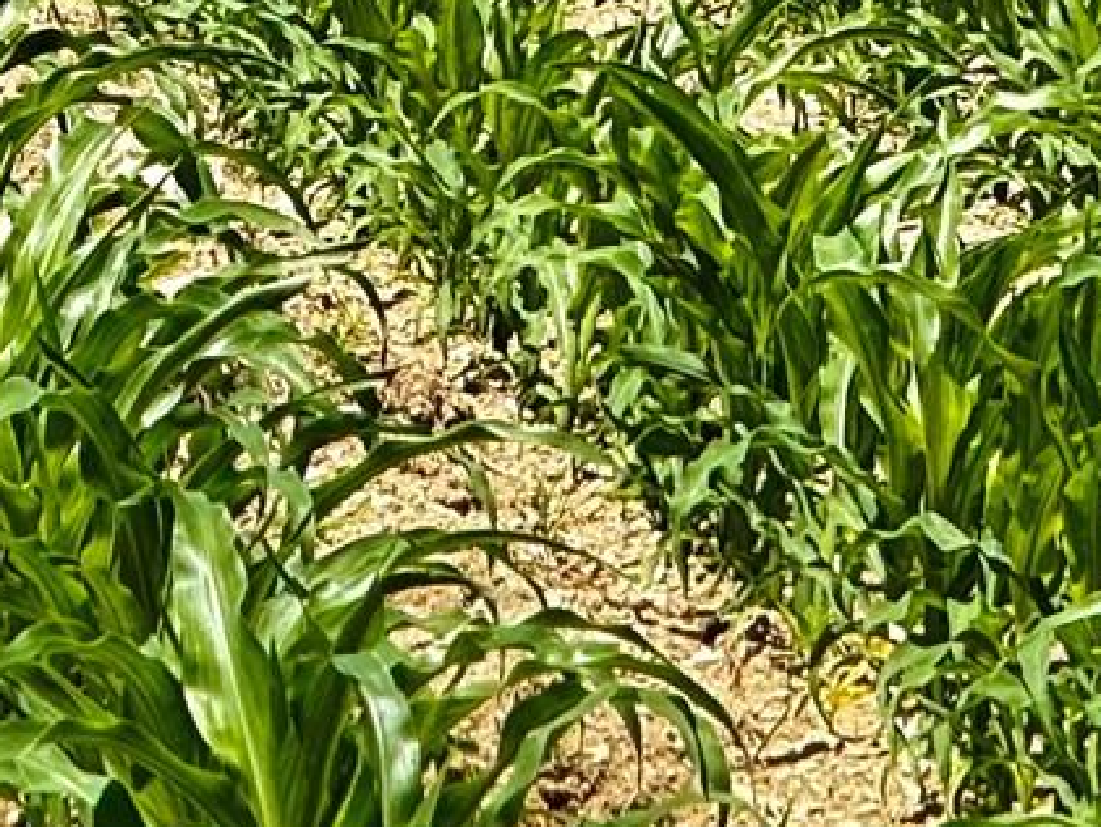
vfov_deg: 2.5
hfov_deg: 3.4
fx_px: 18580
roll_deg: -0.1
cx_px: -31
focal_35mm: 584
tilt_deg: -0.3
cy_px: -1146
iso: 50
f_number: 2.8
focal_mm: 15.66
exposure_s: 1/1342
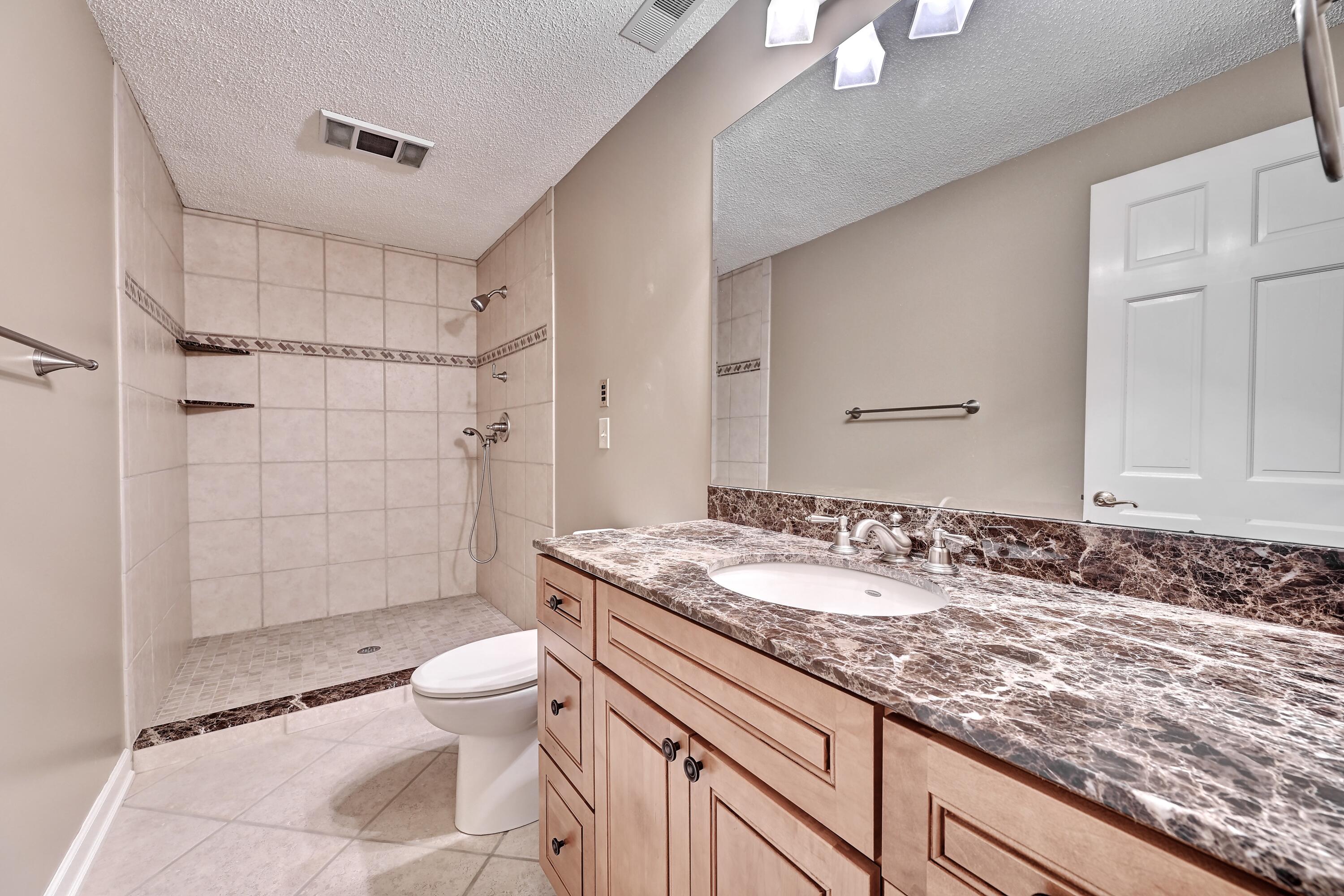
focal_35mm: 14
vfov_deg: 81.2
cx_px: 672
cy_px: 448
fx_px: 523
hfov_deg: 104.3
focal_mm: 14
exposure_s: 1/2
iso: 400
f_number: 8
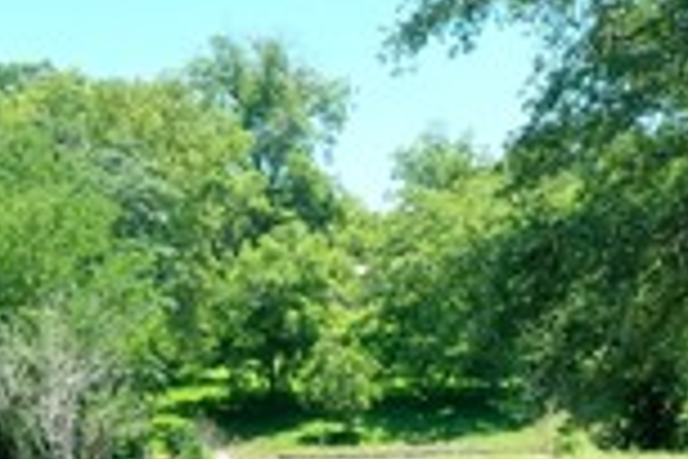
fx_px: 2236
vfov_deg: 11.6
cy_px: 488
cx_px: 288
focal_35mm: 117
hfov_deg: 17.5
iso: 100
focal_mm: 10.26
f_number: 5
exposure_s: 1/240
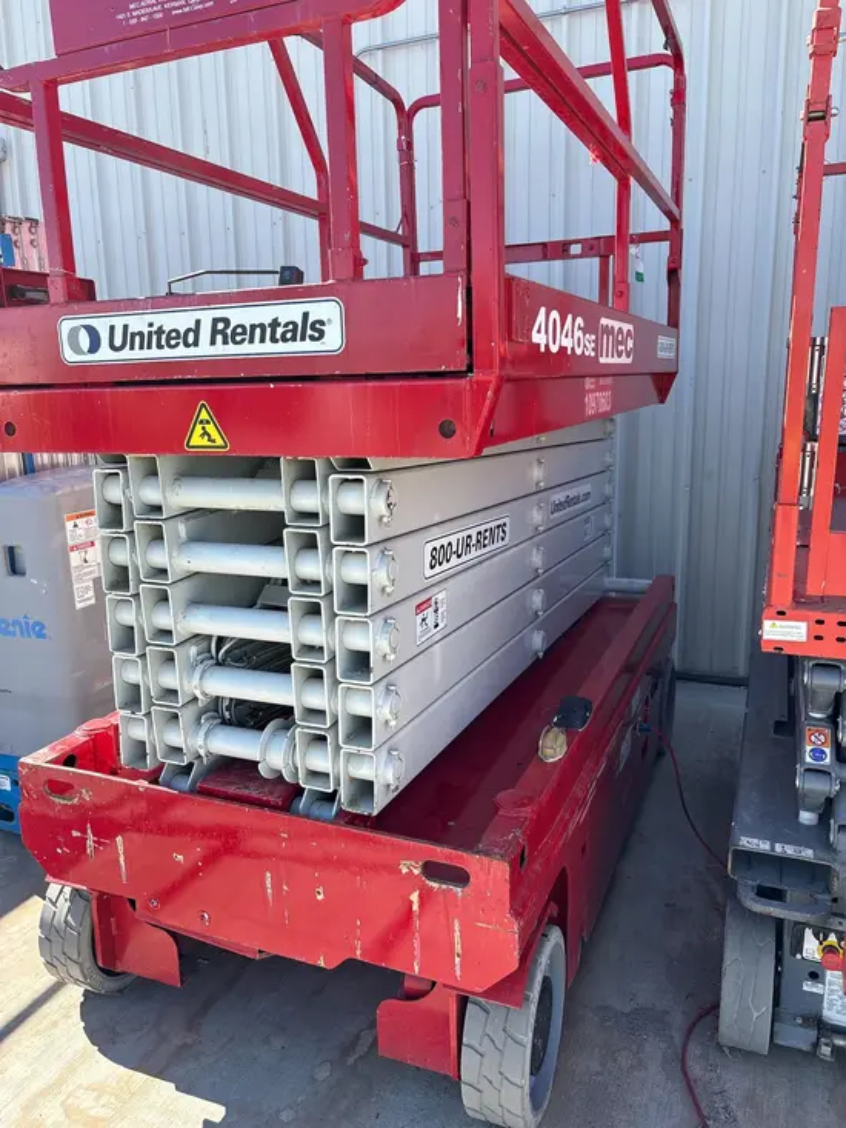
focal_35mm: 26
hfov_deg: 53.1
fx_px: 847
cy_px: 564
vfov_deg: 67.3
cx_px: 423
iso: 50
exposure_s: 1/830
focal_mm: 5.96
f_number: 1.6
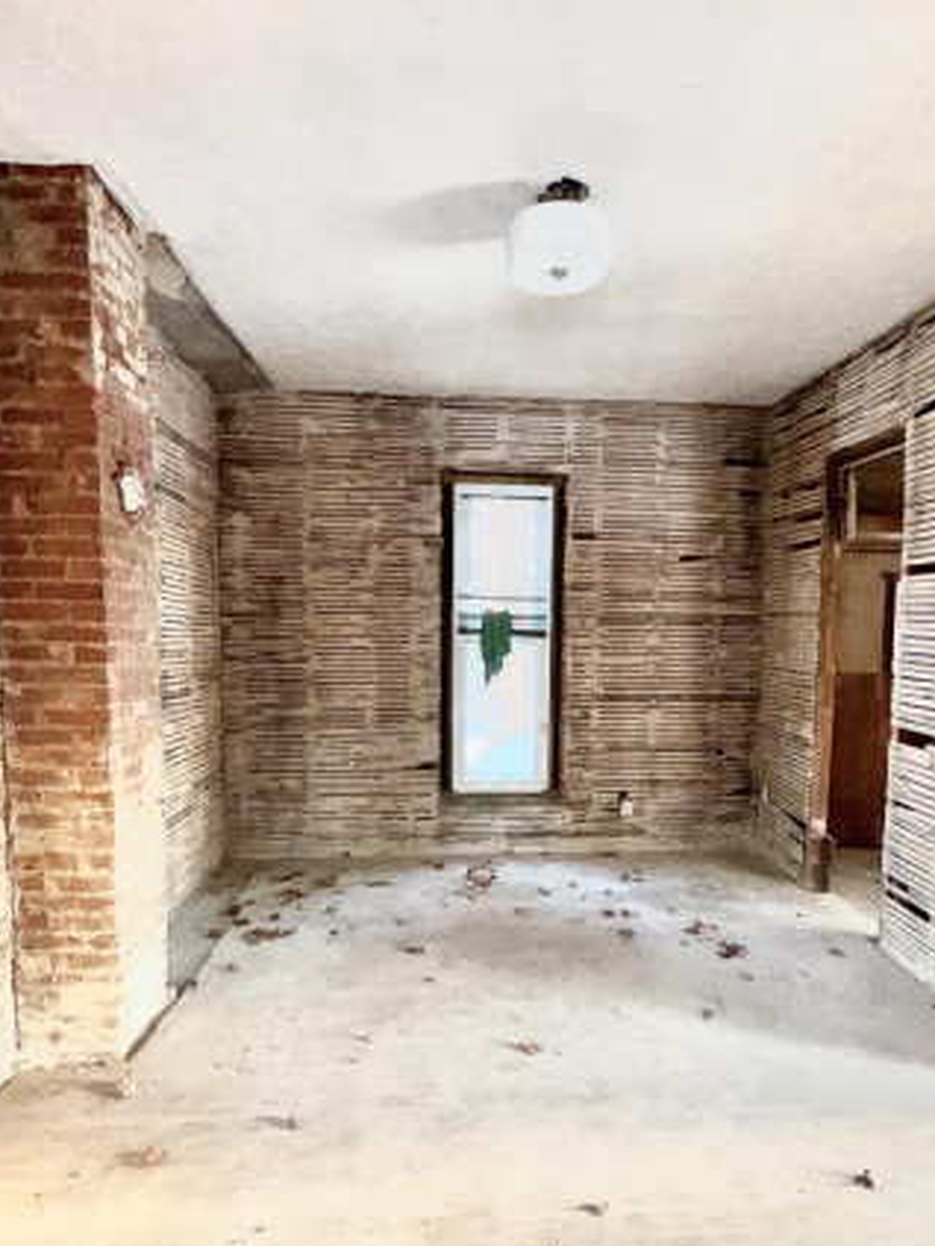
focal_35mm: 22
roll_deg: -0.6
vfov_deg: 76.1
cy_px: 692
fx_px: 792
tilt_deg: -5.6
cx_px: 520
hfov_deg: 60.9
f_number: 2.2
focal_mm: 2.22
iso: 100
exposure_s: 1/60
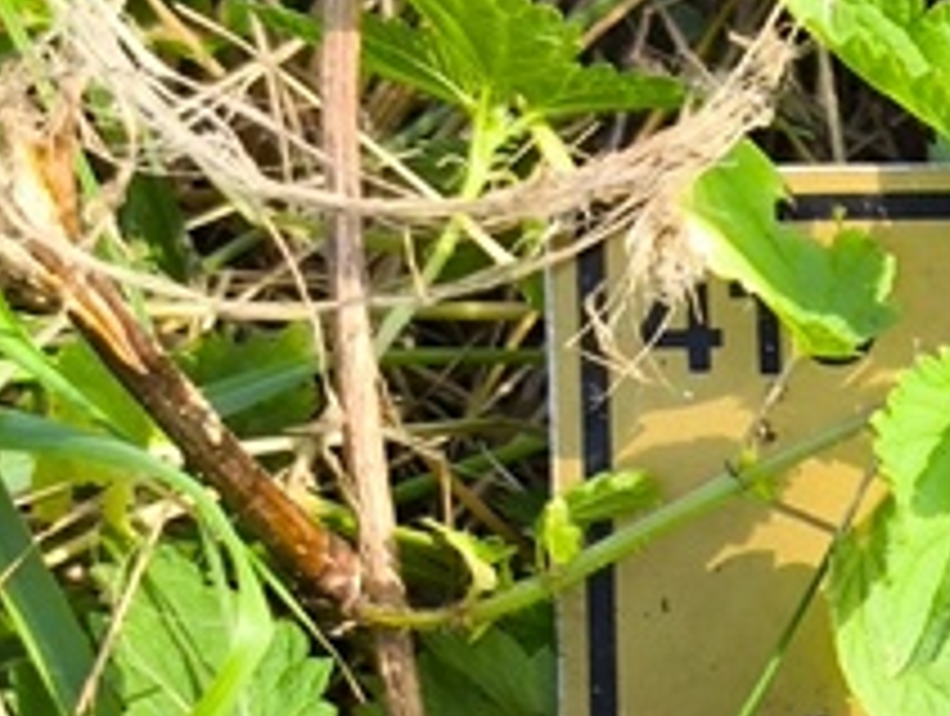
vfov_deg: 7.8
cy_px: 698
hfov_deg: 9.9
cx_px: 1731
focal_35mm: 189
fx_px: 5196
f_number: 1.7
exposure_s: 1/275
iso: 50
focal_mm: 4.71
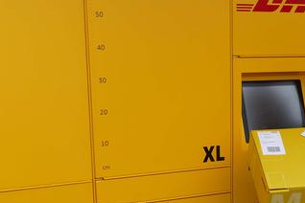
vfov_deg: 16.1
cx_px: 217
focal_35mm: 82
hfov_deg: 24.6
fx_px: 695
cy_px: 226
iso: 125
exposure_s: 1/200
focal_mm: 10.6
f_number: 3
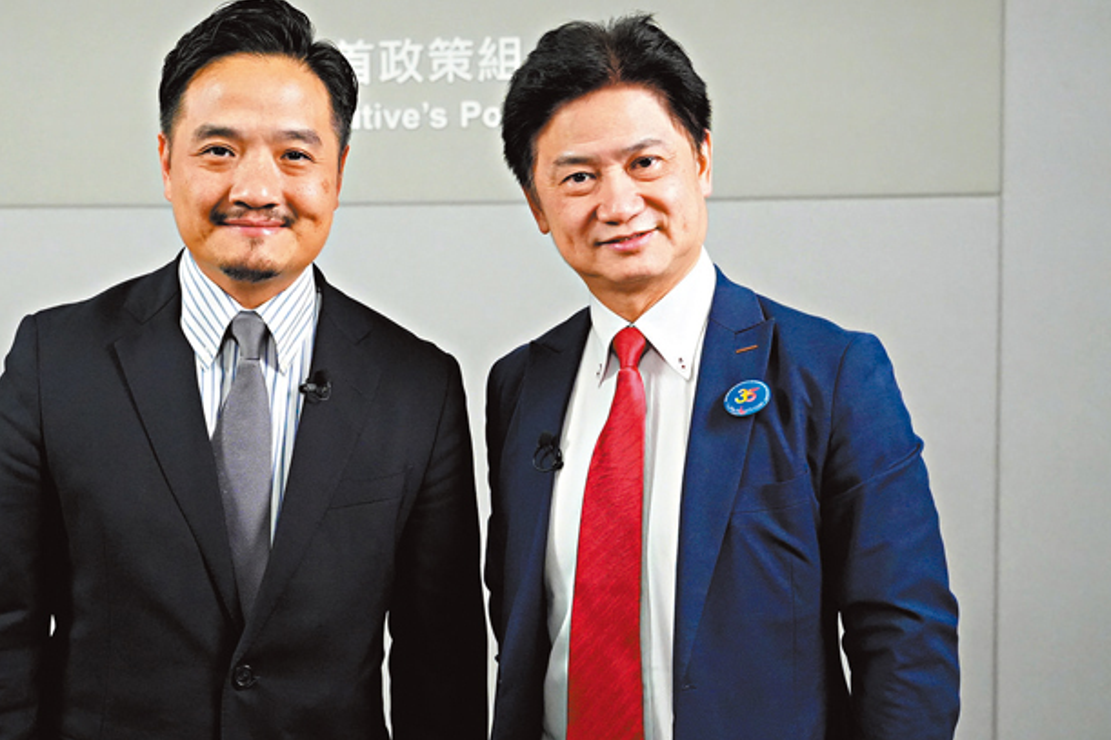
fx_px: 1512
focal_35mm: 49
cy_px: 361
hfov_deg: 40.1
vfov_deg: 27.5
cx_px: 430
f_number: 4
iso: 10000
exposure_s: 1/800
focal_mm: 33
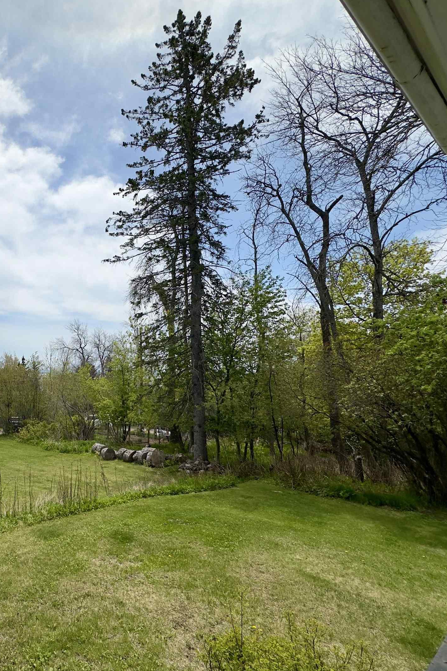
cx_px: 73
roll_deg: -0.6
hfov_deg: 54.3
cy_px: 355
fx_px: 391
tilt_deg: +2.6
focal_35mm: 21
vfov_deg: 81.1
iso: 50
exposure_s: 1/3401
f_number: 2.2
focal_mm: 2.22
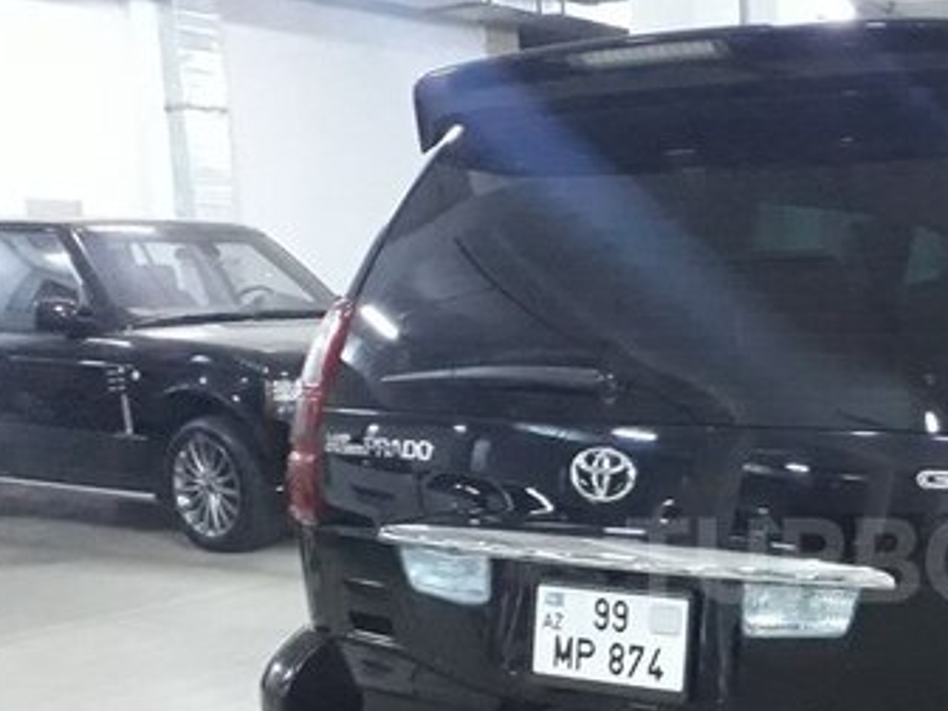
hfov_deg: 33.5
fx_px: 1451
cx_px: 914
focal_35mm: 53
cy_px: 560
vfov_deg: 27.0
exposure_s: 1/17
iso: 800
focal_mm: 3.6
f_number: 1.9
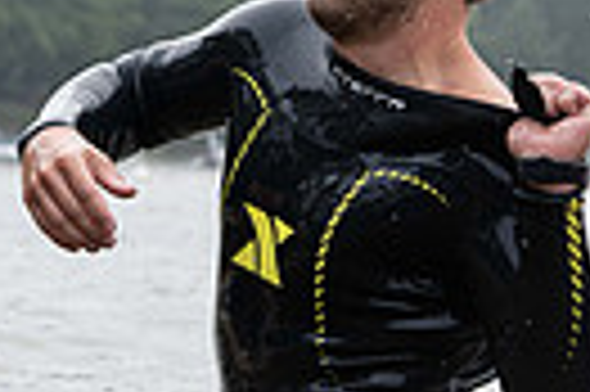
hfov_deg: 9.3
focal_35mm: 222
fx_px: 3634
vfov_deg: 6.2
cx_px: 486
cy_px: 255
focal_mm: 50
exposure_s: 1/640
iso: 500
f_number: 4
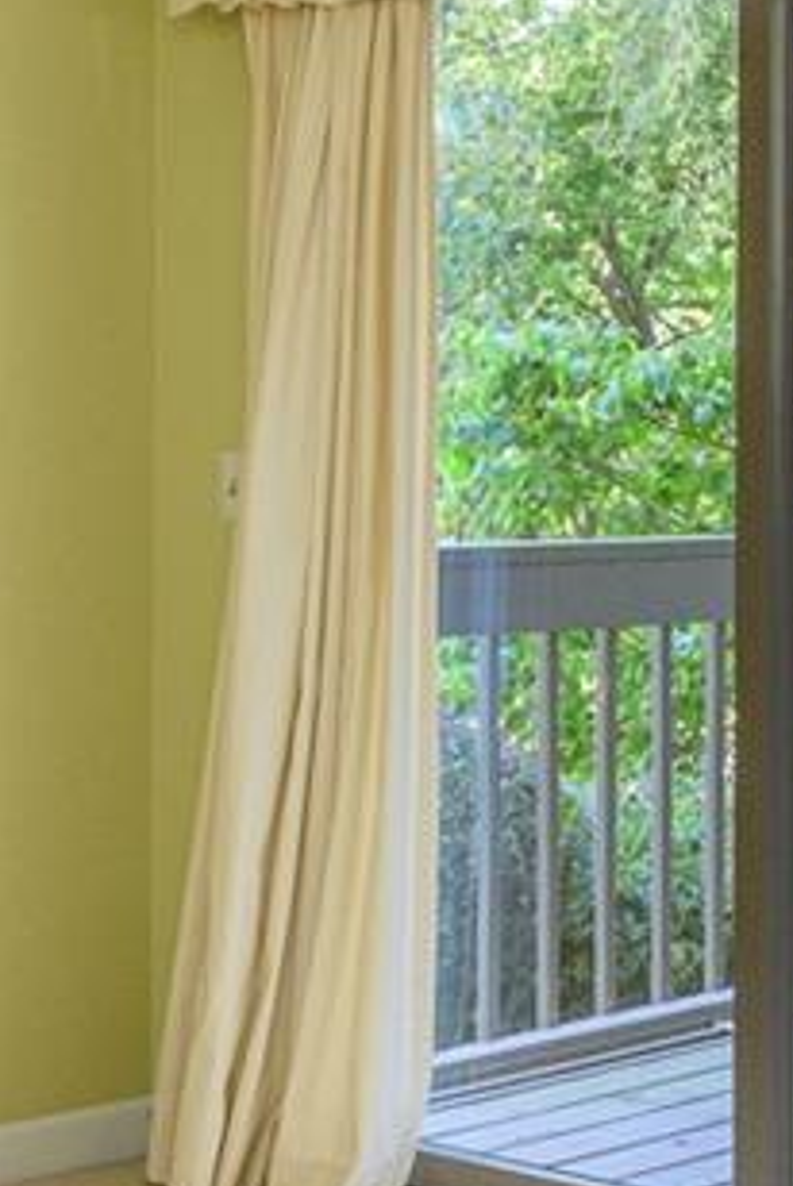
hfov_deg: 14.7
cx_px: 485
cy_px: 391
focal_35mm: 93
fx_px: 3066
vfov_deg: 21.8
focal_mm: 14
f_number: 8
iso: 320
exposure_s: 1/20
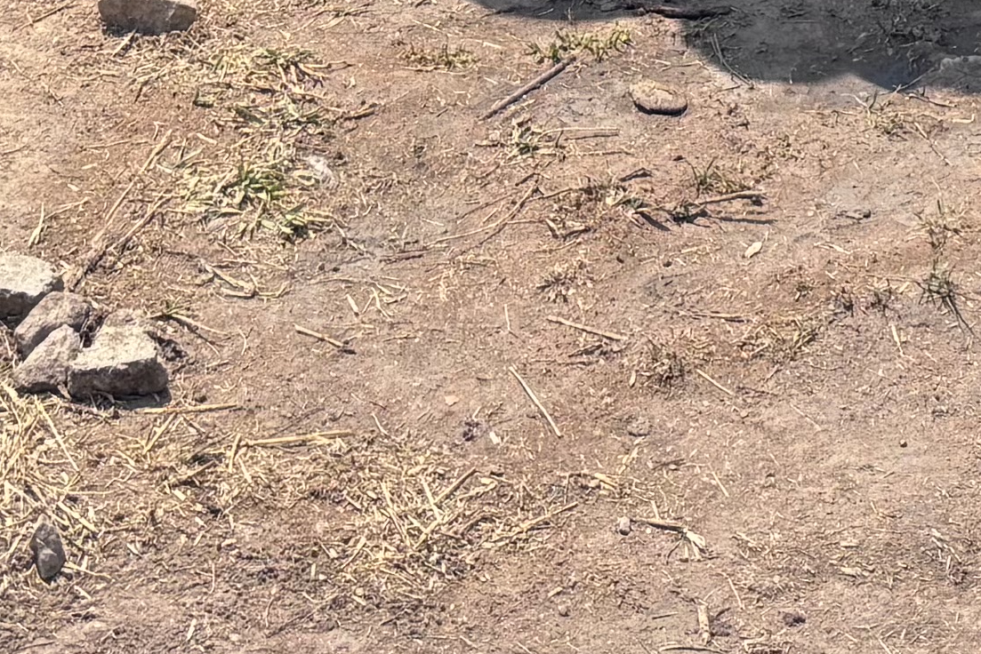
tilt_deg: -14.2
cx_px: 558
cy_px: -880
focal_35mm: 140
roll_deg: -0.6
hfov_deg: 14.6
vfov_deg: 8.9
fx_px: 3816
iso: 50
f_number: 1.6
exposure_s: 1/1783
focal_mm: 5.96
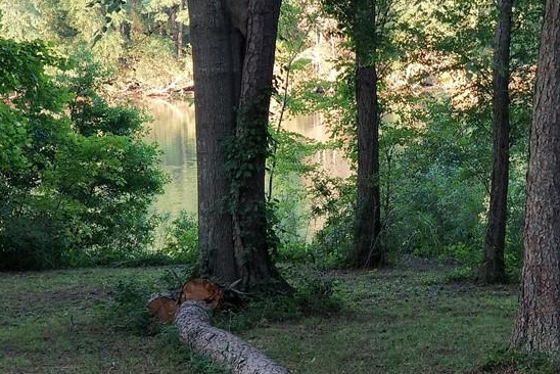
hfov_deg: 20.0
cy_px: 161
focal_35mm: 101
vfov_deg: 13.6
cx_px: 420
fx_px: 1572
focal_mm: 6
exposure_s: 1/30
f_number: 2.4
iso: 40
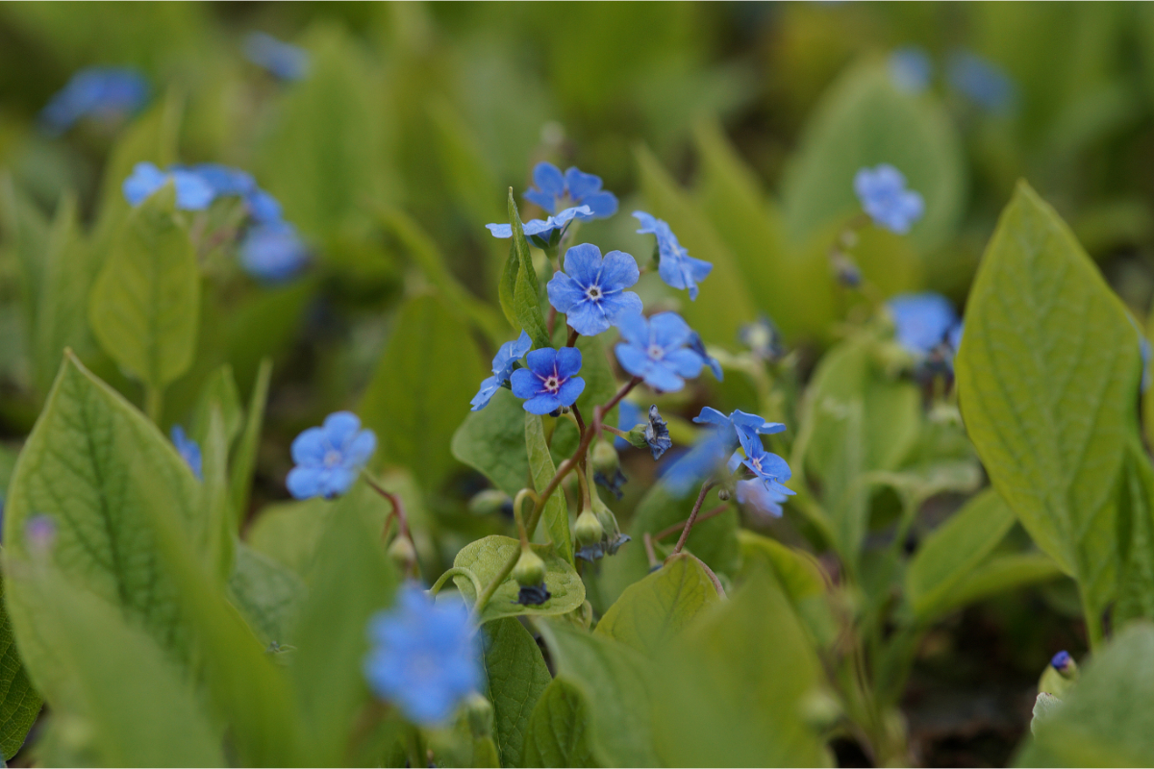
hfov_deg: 13.7
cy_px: 384
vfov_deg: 9.1
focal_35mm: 150
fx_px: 4808
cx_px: 577
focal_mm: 100
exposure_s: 1/160
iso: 250
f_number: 5.6
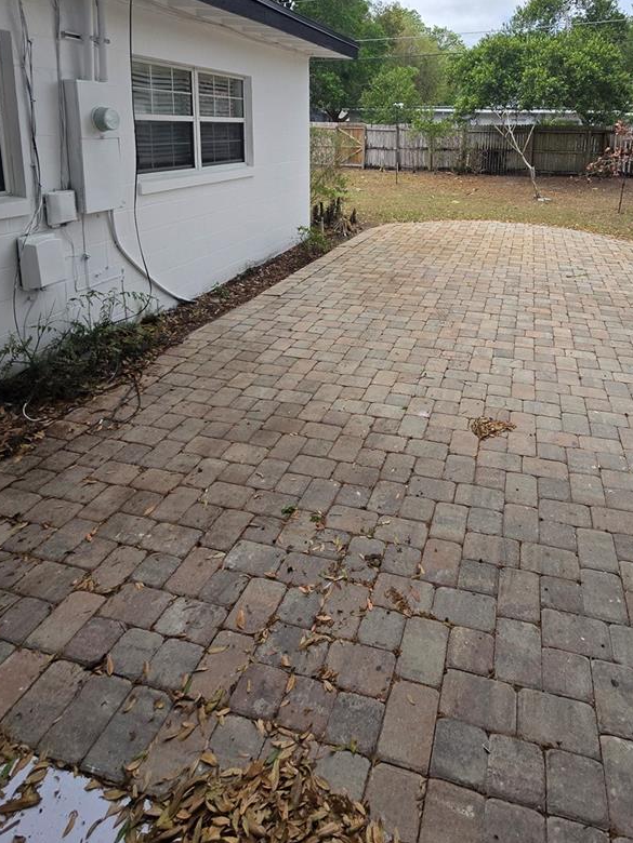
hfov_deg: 65.2
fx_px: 488
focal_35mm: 20
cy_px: 214
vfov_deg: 76.0
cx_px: 387
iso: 50
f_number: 2.2
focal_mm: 2.2
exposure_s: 1/1445
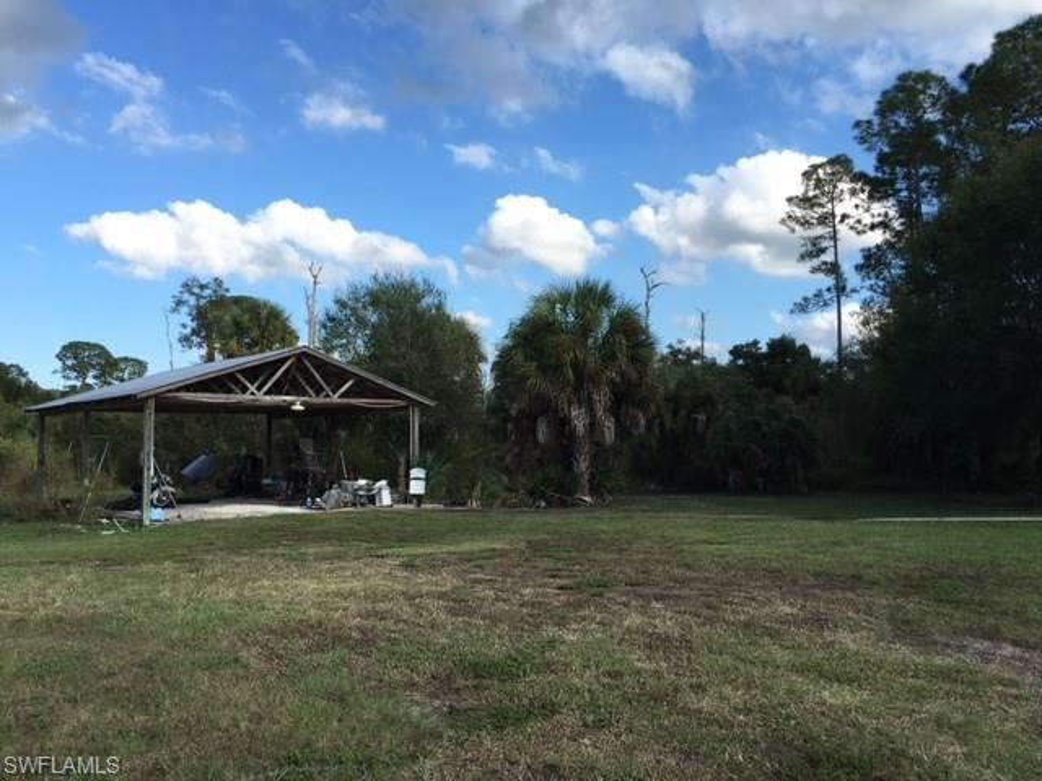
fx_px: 873
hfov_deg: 61.7
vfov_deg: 48.2
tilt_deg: +3.8
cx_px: 521
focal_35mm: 29
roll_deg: -0.1
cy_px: 390
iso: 25
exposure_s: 1/916
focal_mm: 4.15
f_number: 2.2
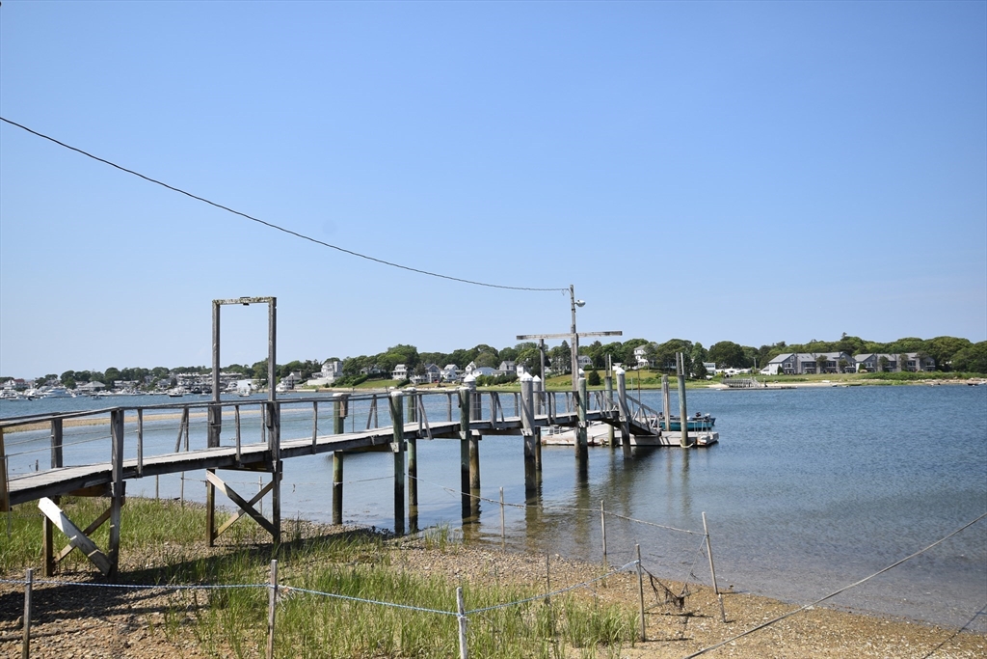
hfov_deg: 61.9
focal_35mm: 30
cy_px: 330
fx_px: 823
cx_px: 494
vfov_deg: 43.6
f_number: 10
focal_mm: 20
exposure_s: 1/400
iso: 200
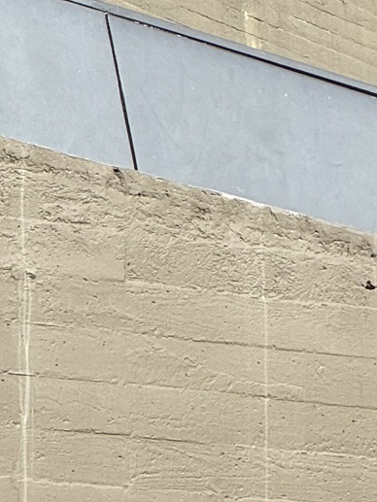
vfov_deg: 4.2
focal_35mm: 464
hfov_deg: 3.2
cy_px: -259
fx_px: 6735
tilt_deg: +14.8
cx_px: 548
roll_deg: +1.5
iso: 50
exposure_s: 1/891
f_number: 2.8
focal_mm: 15.66
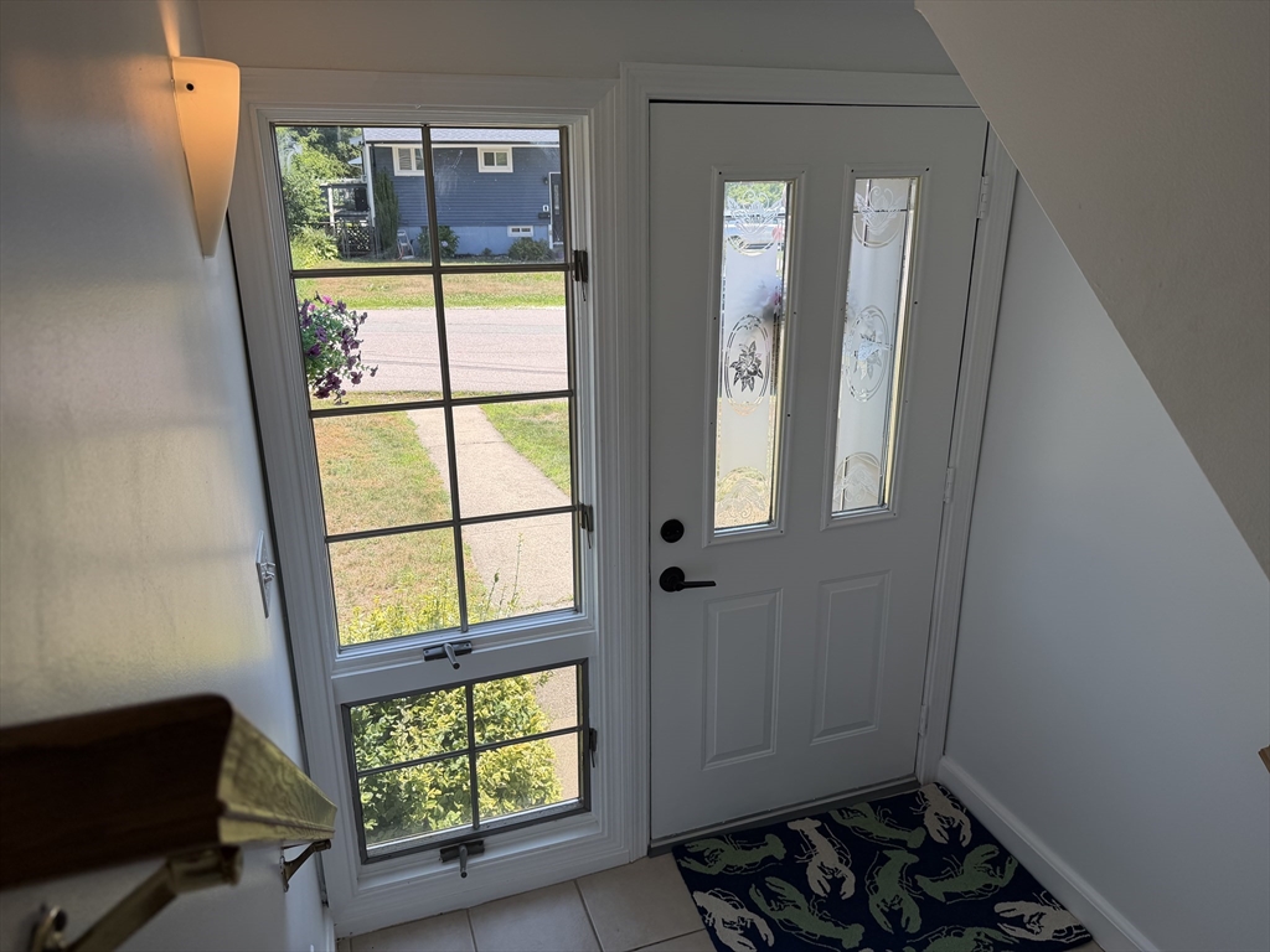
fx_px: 881
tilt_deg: -19.0
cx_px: 635
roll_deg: +0.0
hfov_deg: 71.6
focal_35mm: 24
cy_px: 476
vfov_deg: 56.8
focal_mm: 6.76
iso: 80
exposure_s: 1/955
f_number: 1.78
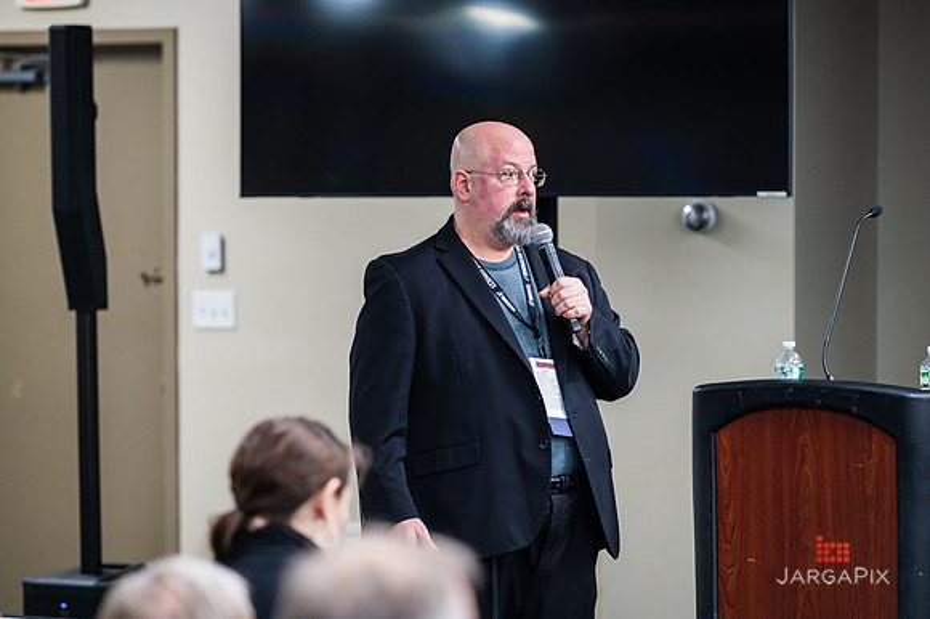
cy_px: 298
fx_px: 4360
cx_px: 482
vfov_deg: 8.1
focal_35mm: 169
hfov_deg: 12.2
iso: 1000
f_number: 4
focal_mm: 160
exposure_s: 1/200
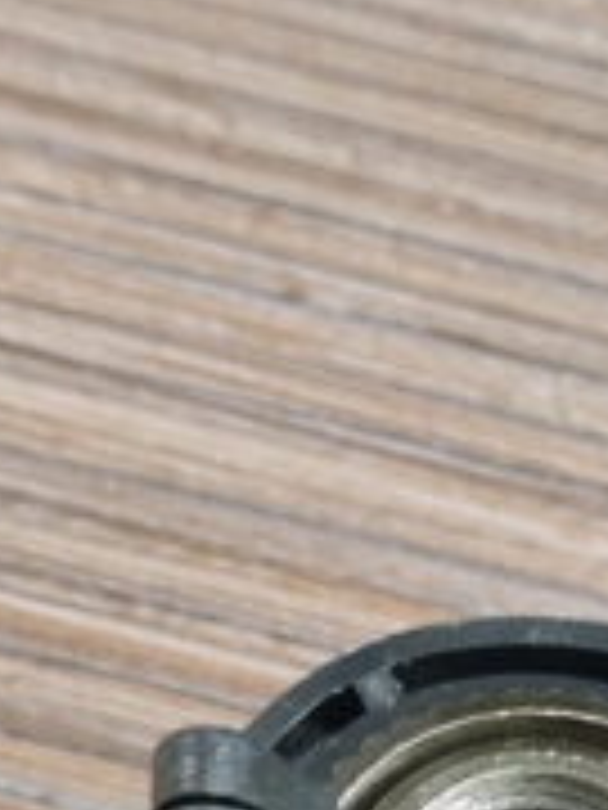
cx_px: 450
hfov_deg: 22.7
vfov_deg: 26.8
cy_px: 972
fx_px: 1499
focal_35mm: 64
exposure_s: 1/25
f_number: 1.8
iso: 837
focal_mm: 4.68
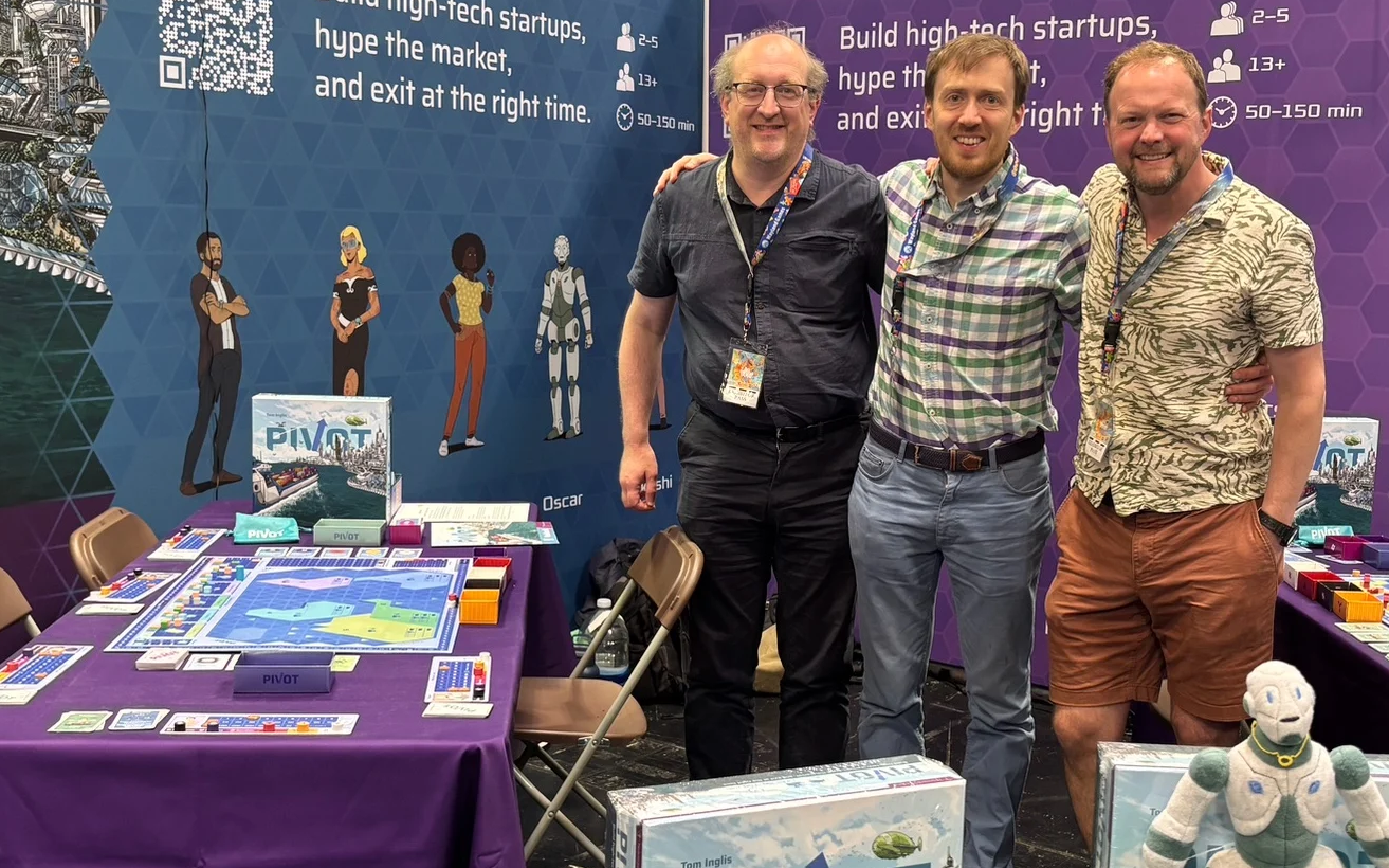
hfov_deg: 66.5
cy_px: 459
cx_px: 688
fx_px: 1060
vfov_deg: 44.5
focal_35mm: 28
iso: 125
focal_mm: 5.96
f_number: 1.6
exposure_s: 1/50
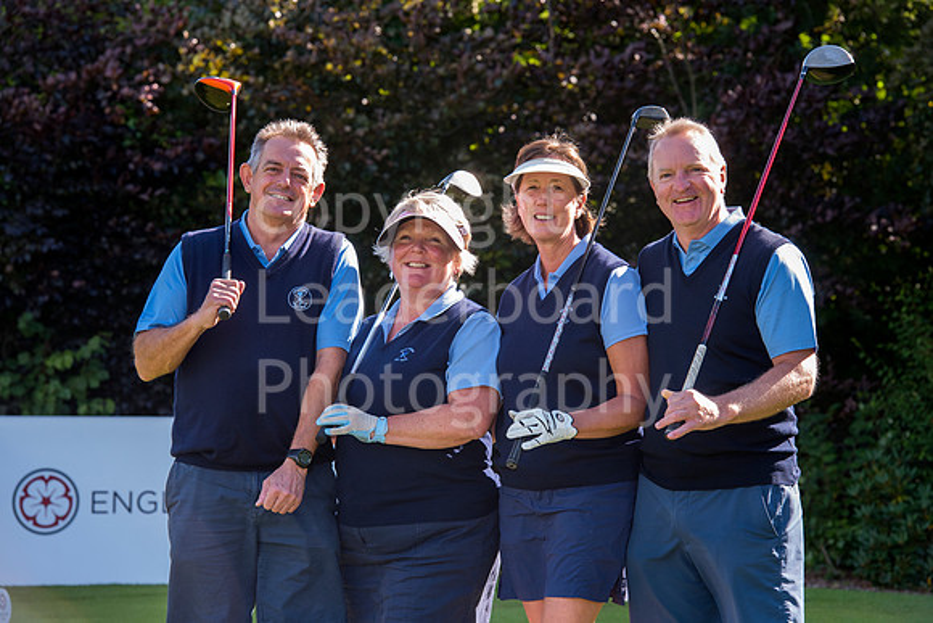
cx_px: 466
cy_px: 312
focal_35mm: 140
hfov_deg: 14.7
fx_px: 3629
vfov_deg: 9.8
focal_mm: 140
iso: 800
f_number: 9
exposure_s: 1/160
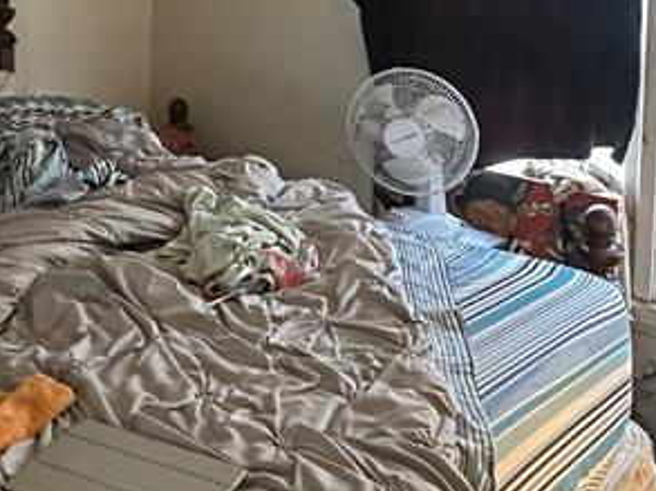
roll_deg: -0.1
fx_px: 927
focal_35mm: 49
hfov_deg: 37.7
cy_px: -56
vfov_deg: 27.0
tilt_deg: -2.1
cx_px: 141
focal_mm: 2.22
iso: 500
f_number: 2.2
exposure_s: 1/60
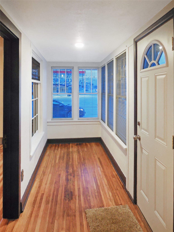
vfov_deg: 69.4
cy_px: 116
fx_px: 168
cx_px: 87
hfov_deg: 54.9
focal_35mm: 25
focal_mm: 4.5
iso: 400
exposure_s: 1/30
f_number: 3.1
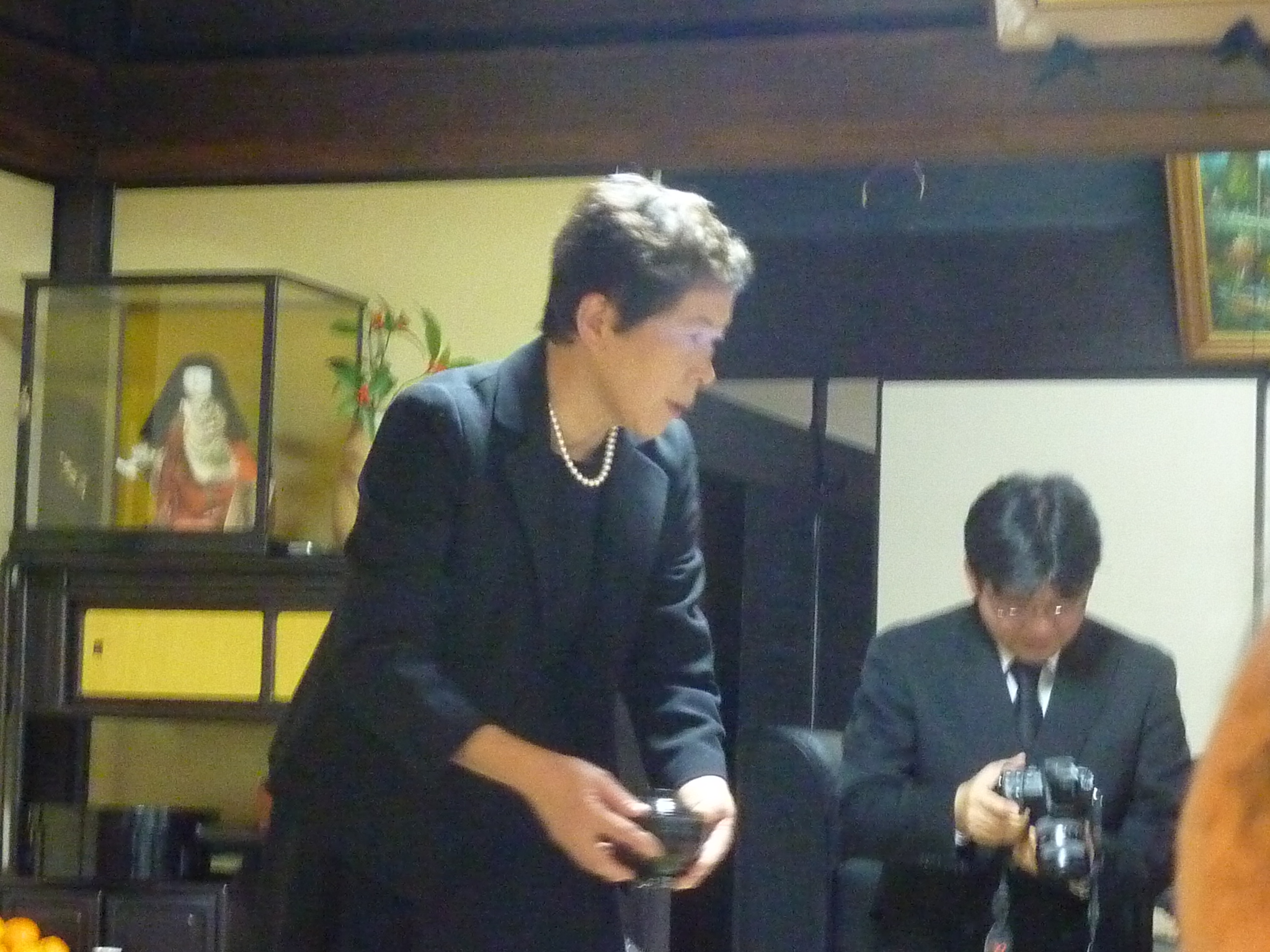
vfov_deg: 14.8
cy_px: 476
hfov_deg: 19.6
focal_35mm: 100
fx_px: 3669
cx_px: 635
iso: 800
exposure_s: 1/15
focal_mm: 9.1
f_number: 3.9
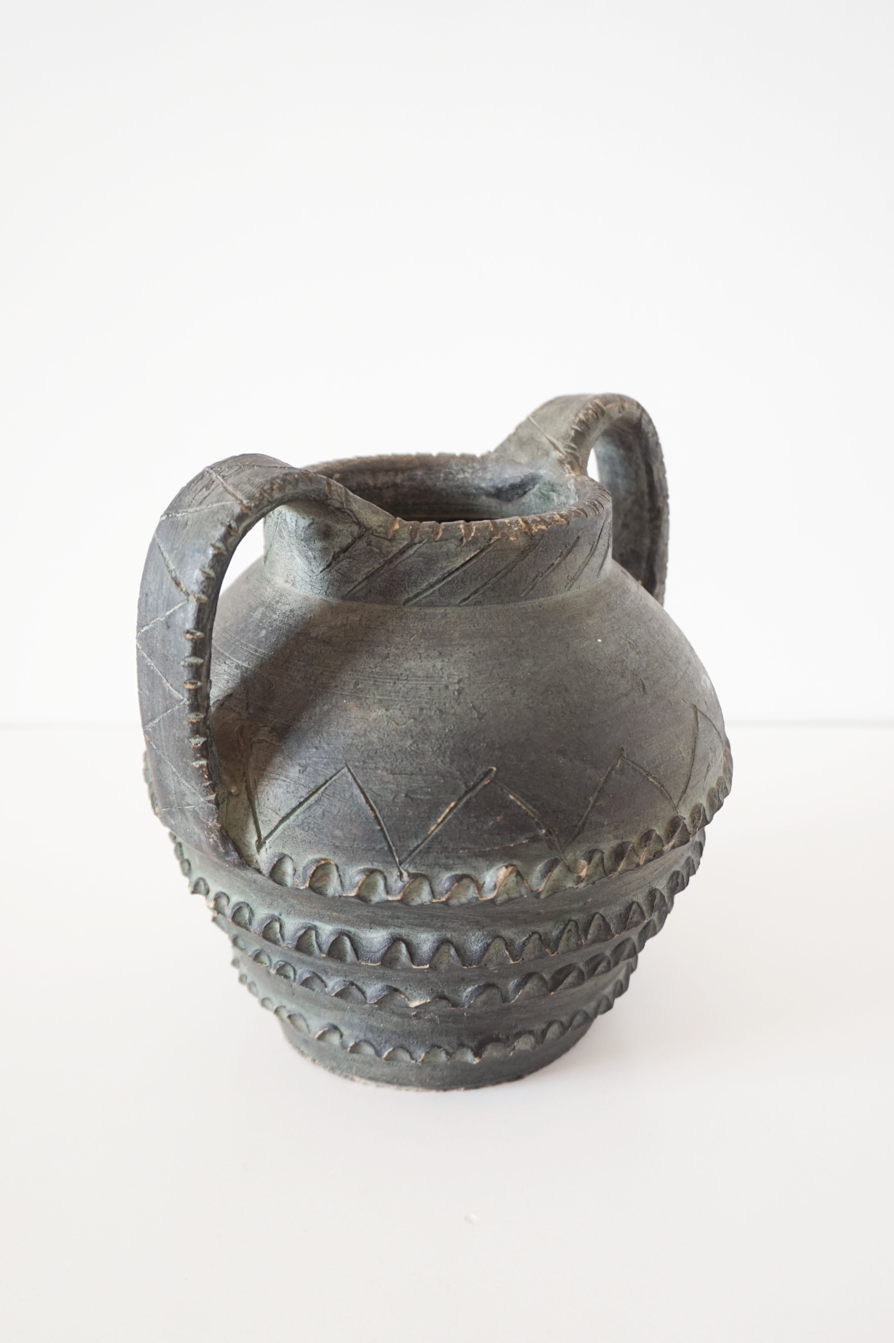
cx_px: 447
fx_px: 1342
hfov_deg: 36.8
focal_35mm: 36
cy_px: 672
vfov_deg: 53.2
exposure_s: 1/60
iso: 200
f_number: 4.5
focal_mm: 24
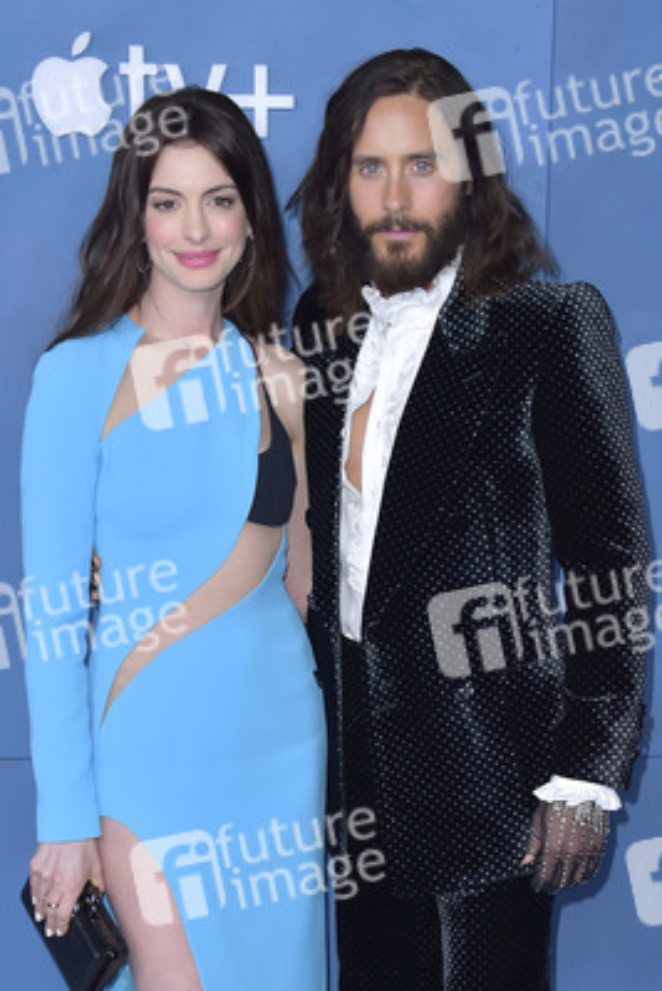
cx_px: 331
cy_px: 496
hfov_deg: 24.6
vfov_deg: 36.2
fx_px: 1516
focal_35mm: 55
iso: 320
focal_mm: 55
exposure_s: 1/250
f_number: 7.1
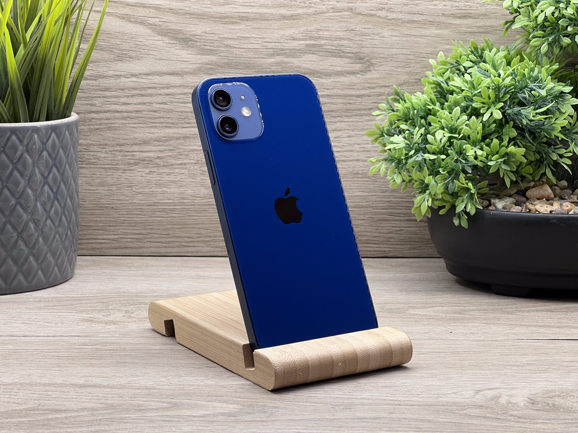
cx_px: 289
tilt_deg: -9.3
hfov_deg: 25.3
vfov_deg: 19.1
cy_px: 216
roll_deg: -0.1
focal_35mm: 77
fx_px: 1286
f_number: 2.8
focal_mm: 9
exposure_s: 1/100
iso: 100
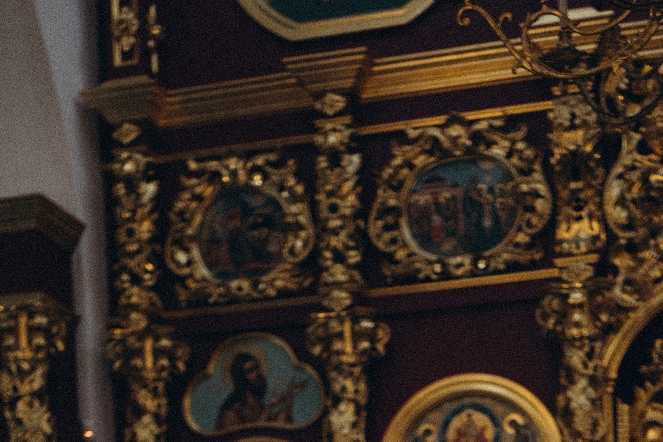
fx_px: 1418
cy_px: 724
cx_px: 403
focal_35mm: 77
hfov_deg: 26.3
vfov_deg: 15.8
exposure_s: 1/200
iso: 1600
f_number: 1.8
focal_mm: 35
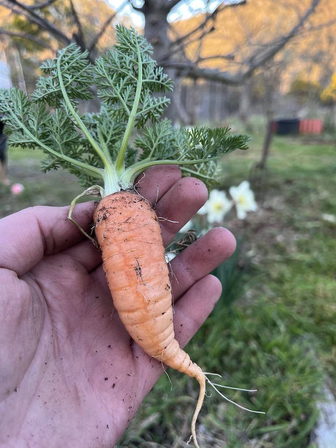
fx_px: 336
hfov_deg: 53.1
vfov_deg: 67.3
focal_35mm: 26
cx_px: 168
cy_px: 224
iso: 64
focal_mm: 5.1
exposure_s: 1/121
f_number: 1.6
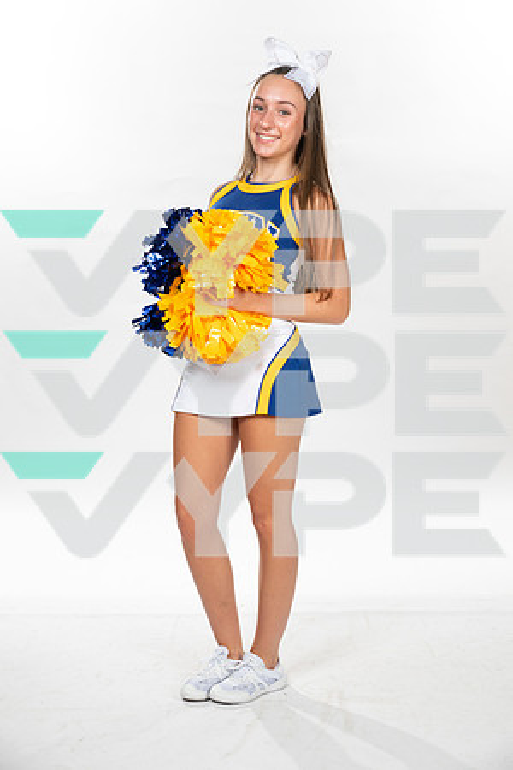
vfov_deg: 34.5
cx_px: 256
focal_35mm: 58
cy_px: 385
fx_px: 1240
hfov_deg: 23.4
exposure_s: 1/320
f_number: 7.1
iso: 800
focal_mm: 58
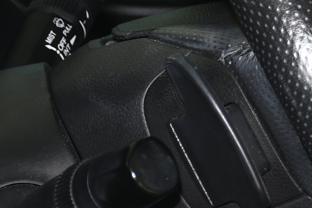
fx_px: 2903
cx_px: 897
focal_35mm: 335
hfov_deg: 5.8
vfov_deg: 4.1
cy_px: -21
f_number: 4.2
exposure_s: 1/60
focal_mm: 34
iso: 100
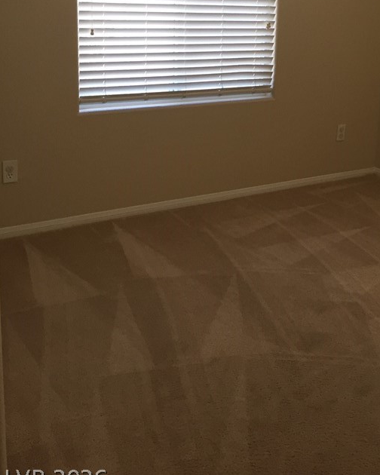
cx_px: 288
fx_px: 647
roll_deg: -2.4
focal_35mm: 46
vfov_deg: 39.1
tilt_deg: -11.6
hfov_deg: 32.1
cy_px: 109
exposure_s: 1/30
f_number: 2.2
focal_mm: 4.15
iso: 32
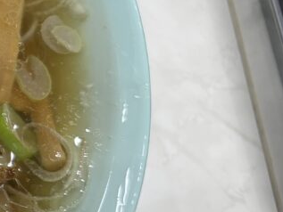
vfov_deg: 14.1
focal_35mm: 105
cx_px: -257
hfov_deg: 15.5
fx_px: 859
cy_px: 99
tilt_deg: -69.3
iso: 32
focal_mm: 5.96
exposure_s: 1/100
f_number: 1.6
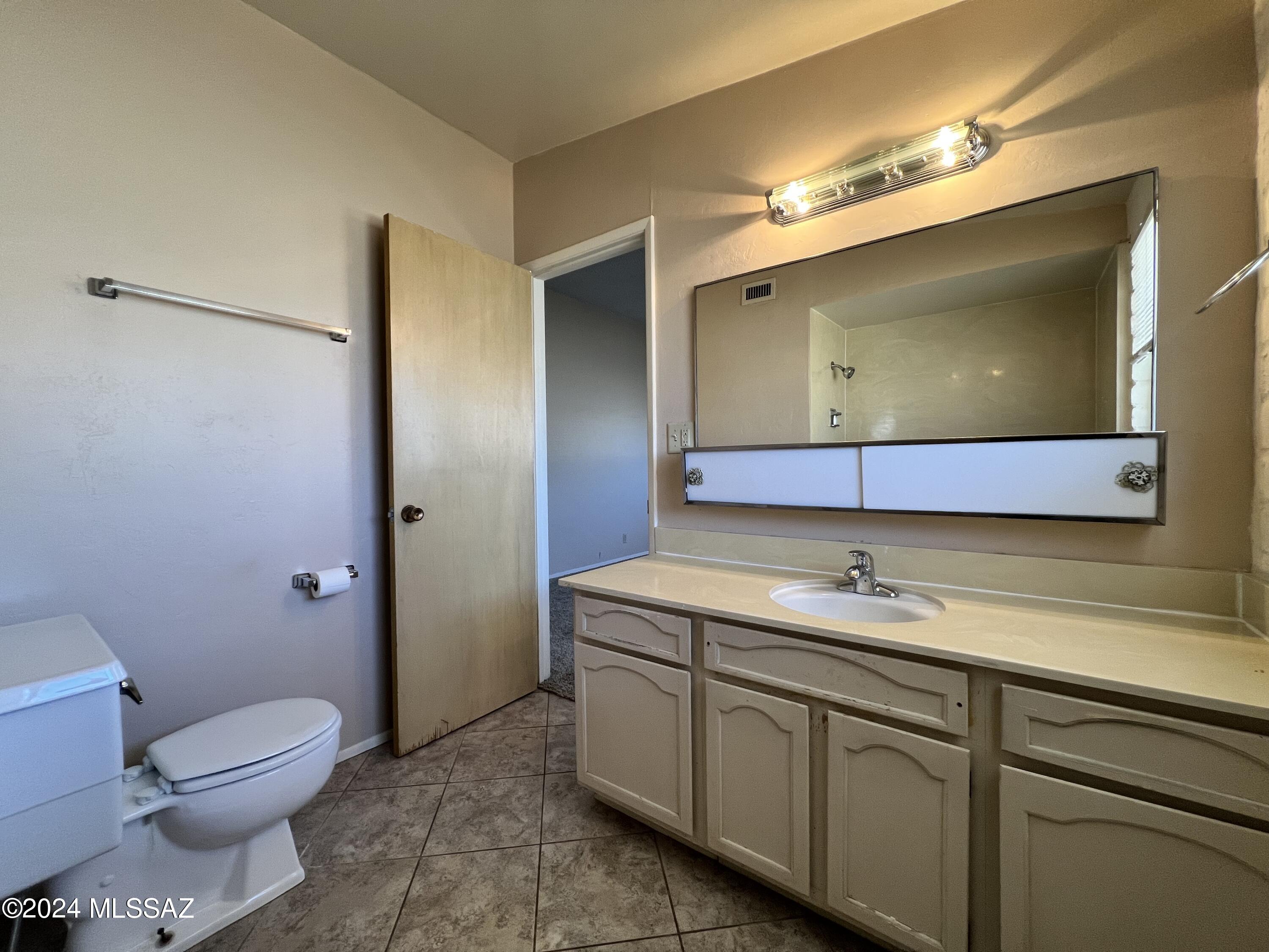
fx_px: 477
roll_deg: +1.2
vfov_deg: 89.9
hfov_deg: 106.2
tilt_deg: -1.4
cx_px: 634
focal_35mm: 13
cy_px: 476
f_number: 1.8
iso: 125
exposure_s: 1/120
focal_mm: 1.57
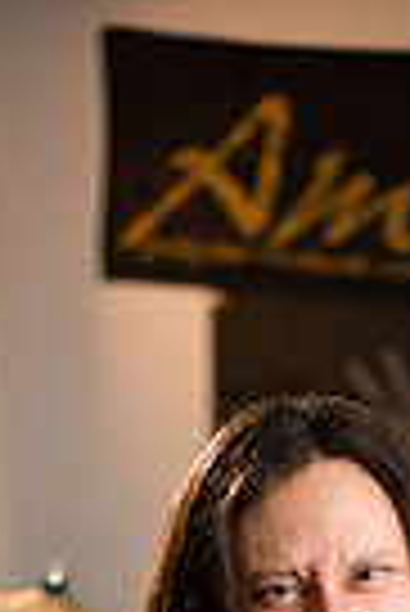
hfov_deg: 8.3
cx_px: 358
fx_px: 2811
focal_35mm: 165
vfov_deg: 11.7
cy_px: 1008
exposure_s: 1/250
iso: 800
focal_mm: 50
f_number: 2
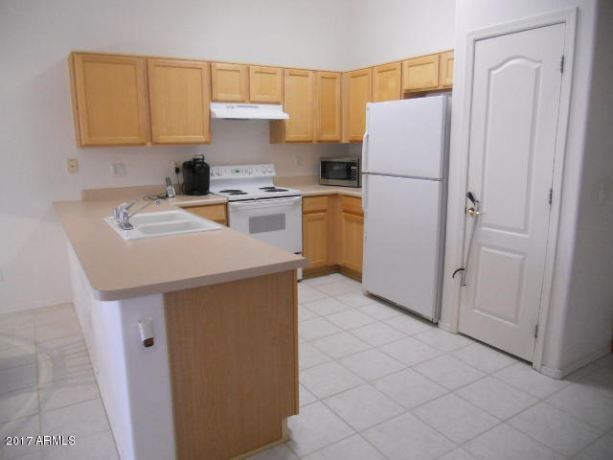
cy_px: 230
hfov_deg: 65.3
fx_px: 478
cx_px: 306
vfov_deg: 51.4
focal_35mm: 27
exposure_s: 1/30
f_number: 3.2
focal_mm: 4.9
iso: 400
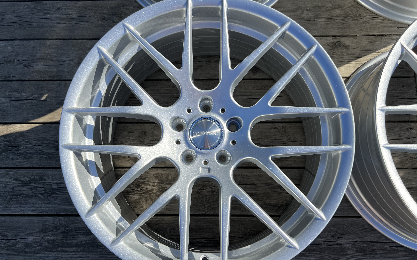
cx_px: 209
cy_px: 137
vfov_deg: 44.5
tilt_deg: -80.5
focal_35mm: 28
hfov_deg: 66.5
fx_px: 318
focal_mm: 5.7
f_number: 1.5
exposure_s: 1/2632
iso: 50
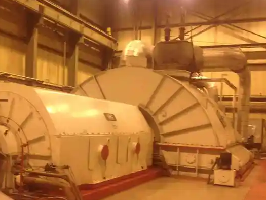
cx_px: 115
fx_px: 384
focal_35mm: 50
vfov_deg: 28.9
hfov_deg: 38.1
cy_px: 137
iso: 200
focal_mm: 4.28
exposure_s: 1/20
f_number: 2.4
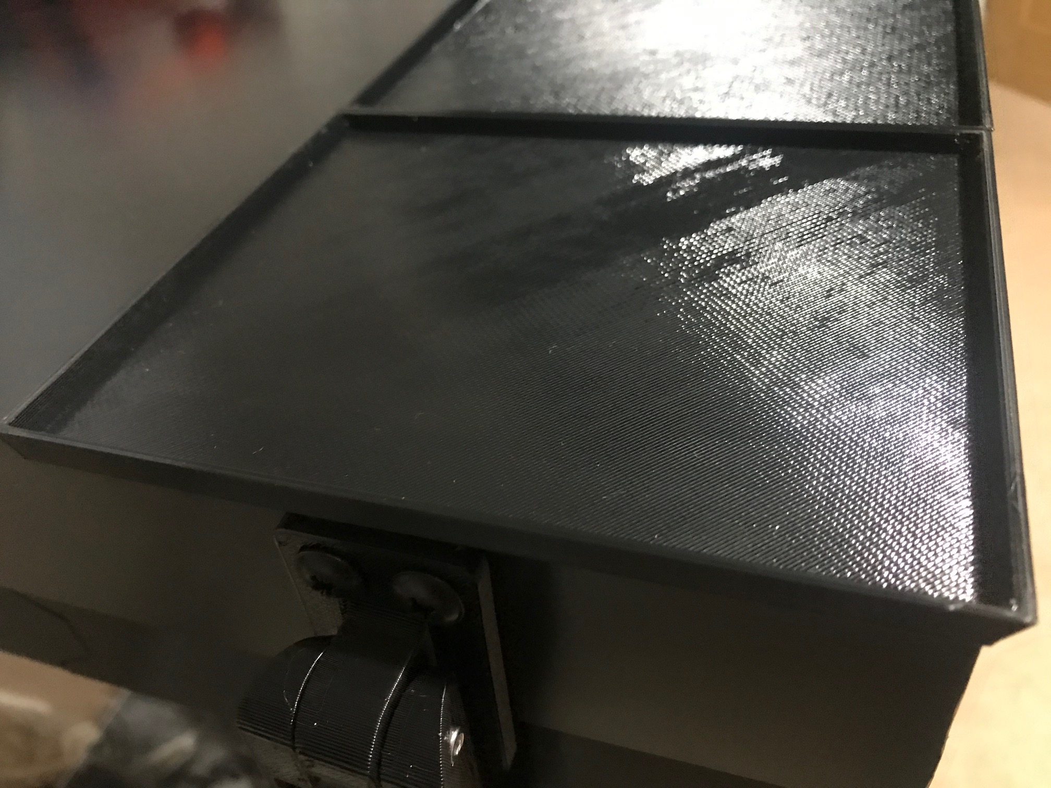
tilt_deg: -41.4
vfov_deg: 49.7
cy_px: 394
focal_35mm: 28
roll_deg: +8.7
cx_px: 526
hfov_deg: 63.4
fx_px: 850
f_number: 1.8
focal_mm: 3.99
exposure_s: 1/6
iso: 80
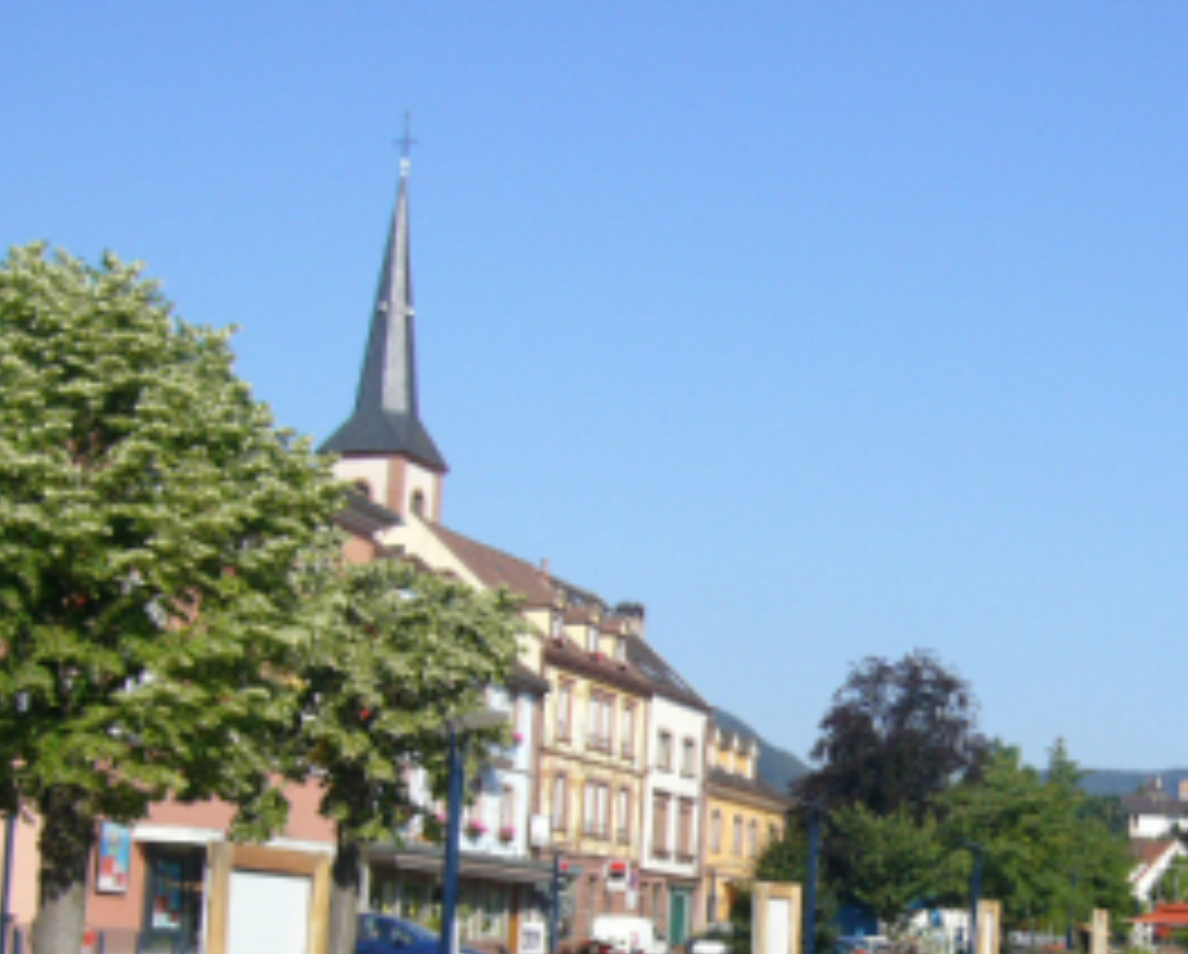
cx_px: 882
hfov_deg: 30.0
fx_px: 2183
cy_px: 680
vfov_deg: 24.5
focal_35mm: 62
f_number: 5.6
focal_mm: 5.8
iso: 80
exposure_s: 1/320
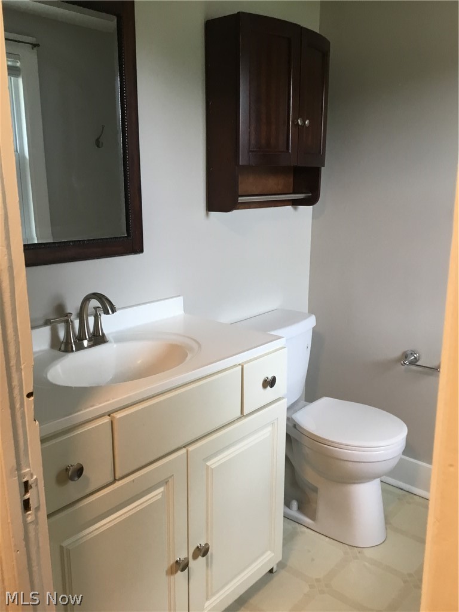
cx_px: 230
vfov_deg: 58.4
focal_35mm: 31
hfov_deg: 45.4
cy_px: 306
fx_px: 548
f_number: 2.4
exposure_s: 1/33
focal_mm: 3.3
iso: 80
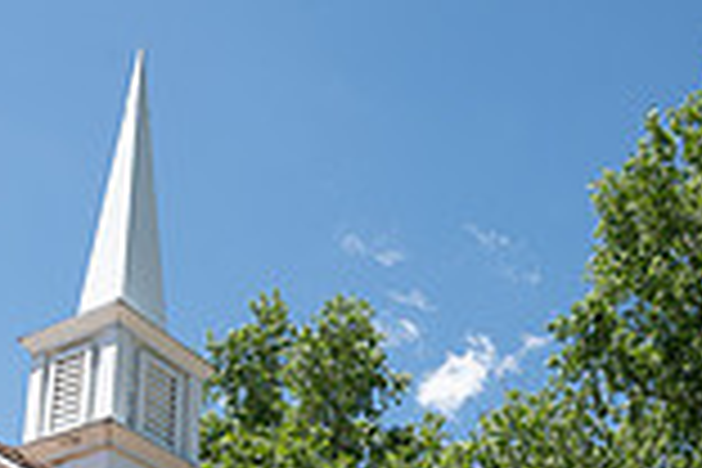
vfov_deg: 21.1
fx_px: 1014
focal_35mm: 52
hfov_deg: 37.9
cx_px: 450
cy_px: 738
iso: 160
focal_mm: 14
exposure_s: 1/200
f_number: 10
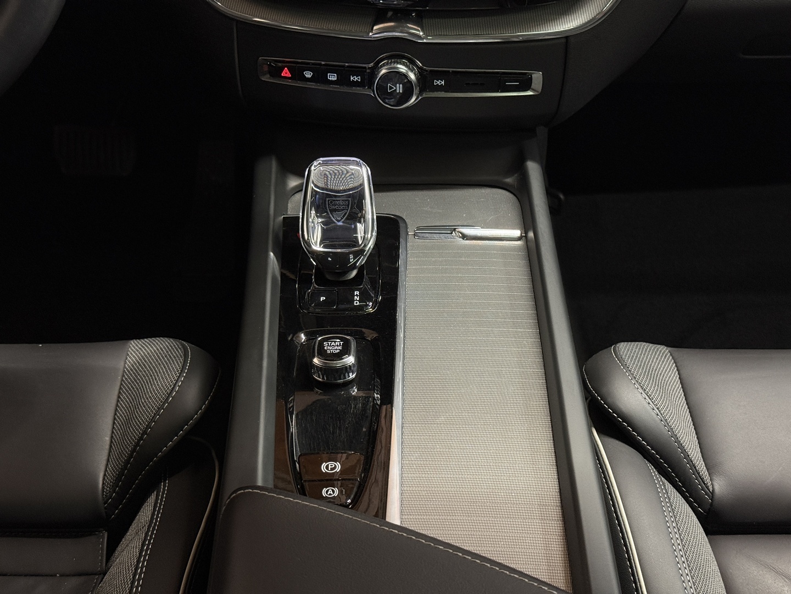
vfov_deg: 30.3
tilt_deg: -40.1
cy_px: 297
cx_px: 396
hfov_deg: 39.7
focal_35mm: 48
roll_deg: +0.4
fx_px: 1097
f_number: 1.78
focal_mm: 6.76
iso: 250
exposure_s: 1/54
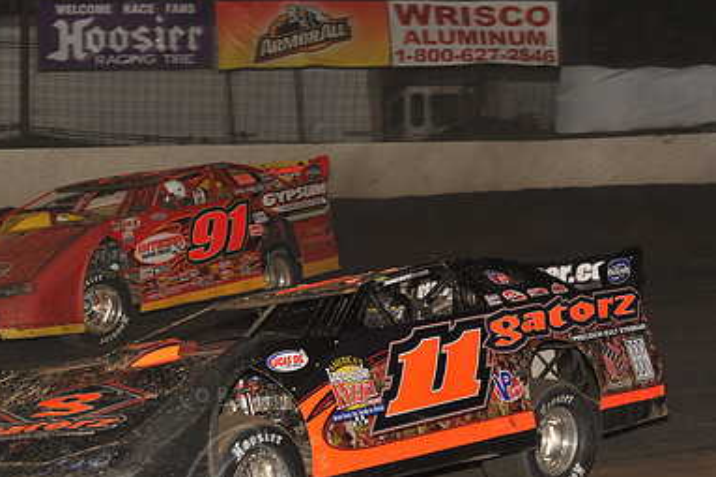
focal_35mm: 121
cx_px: 222
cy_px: 327
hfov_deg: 16.9
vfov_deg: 11.3
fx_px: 2405
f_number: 6.3
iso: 800
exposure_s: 1/320
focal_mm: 80
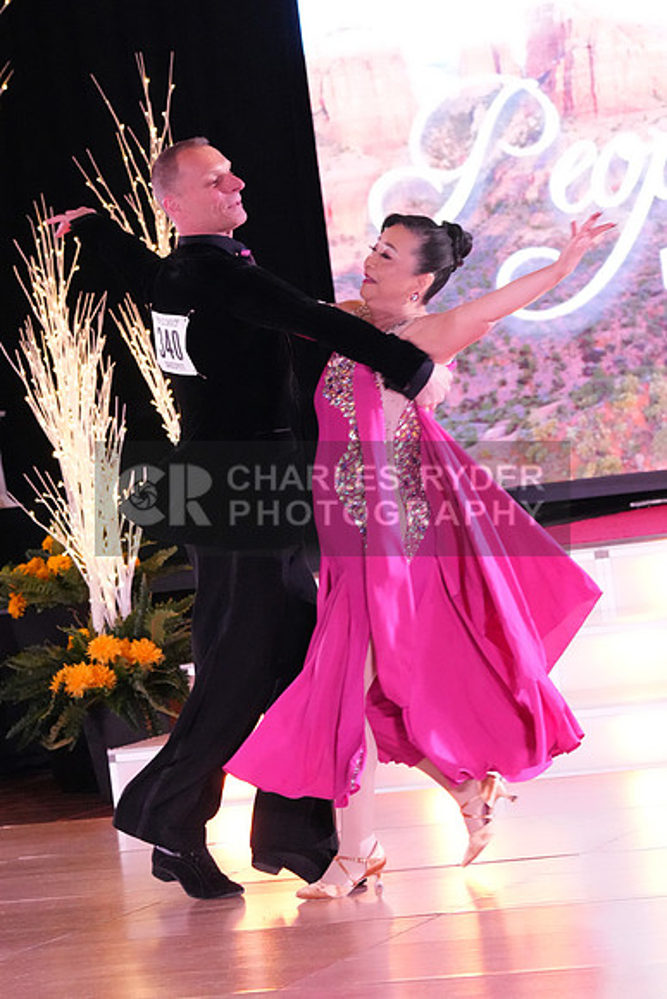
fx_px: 4360
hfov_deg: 8.7
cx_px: 334
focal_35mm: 157
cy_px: 500
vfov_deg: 13.1
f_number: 5.6
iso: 8000
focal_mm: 105
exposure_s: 1/320
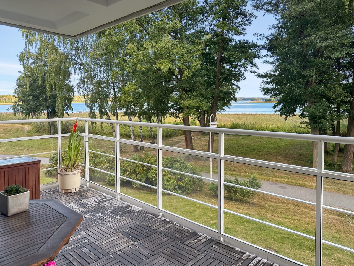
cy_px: 133
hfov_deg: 71.6
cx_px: 177
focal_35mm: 24
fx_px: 245
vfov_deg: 56.8
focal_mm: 6.86
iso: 80
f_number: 1.8
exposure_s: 1/380
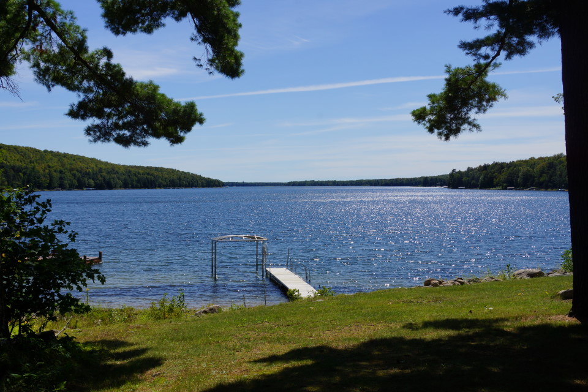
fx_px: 637
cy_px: 196
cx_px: 294
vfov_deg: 34.2
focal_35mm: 39
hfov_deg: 49.6
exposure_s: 1/200
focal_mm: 26
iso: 100
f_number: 13
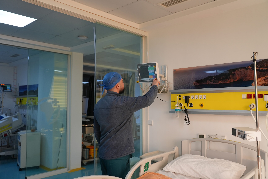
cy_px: 90
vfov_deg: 45.0
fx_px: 216
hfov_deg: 63.6
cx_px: 134
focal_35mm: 29
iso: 800
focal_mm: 29
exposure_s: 1/160
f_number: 4
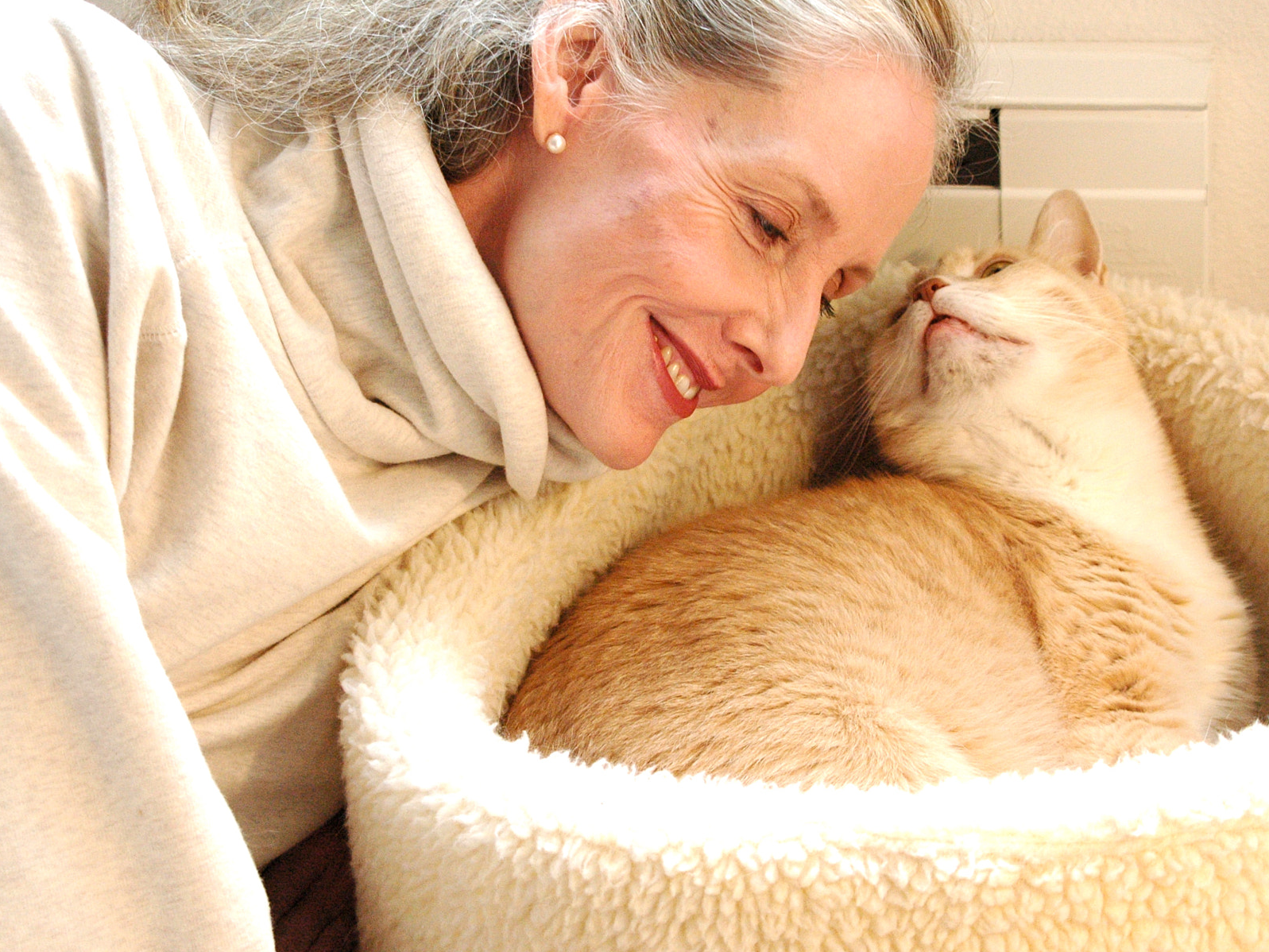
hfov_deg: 23.0
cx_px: 645
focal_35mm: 85
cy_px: 446
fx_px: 3116
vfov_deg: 17.4
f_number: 4.2
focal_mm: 46
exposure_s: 1/60
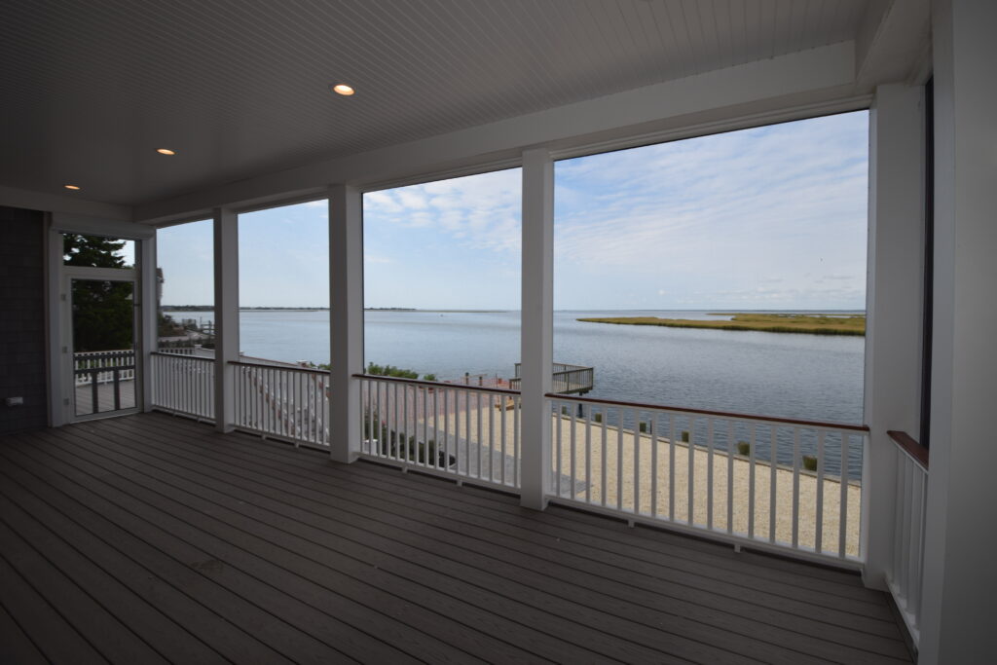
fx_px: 415
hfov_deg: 100.4
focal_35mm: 15
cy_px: 332
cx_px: 498
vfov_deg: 77.3
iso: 100
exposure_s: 1/200
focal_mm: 10
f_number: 7.1
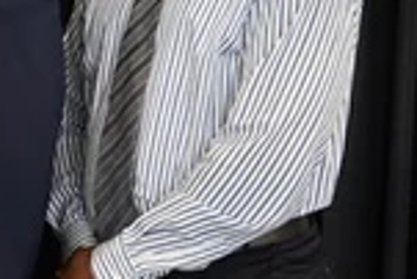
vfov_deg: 9.7
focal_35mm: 142
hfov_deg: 13.5
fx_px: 1646
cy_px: 131
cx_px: -232
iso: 3200
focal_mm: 43
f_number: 2.8
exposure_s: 1/160
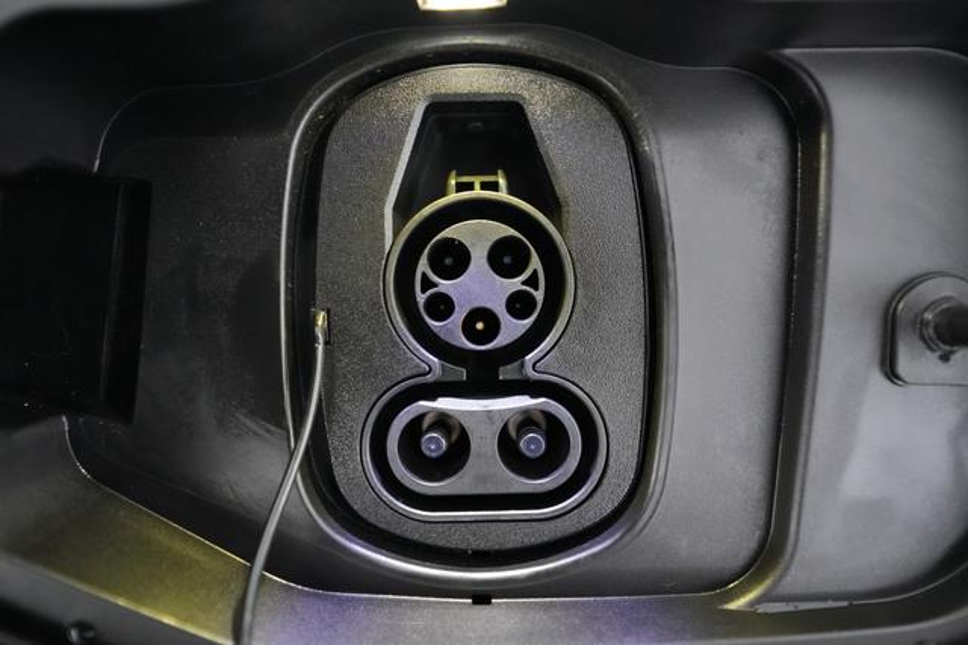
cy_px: 322
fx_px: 752
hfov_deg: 65.5
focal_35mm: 28
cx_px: 484
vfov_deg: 46.4
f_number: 2.8
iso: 10000
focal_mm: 28
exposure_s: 1/60
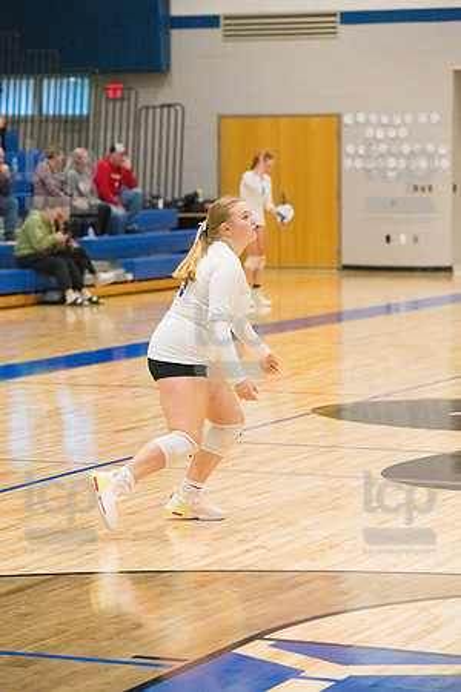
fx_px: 2593
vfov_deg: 15.2
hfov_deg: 10.2
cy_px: 346
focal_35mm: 135
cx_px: 230
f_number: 4.5
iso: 10000
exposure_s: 1/1600
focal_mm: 135
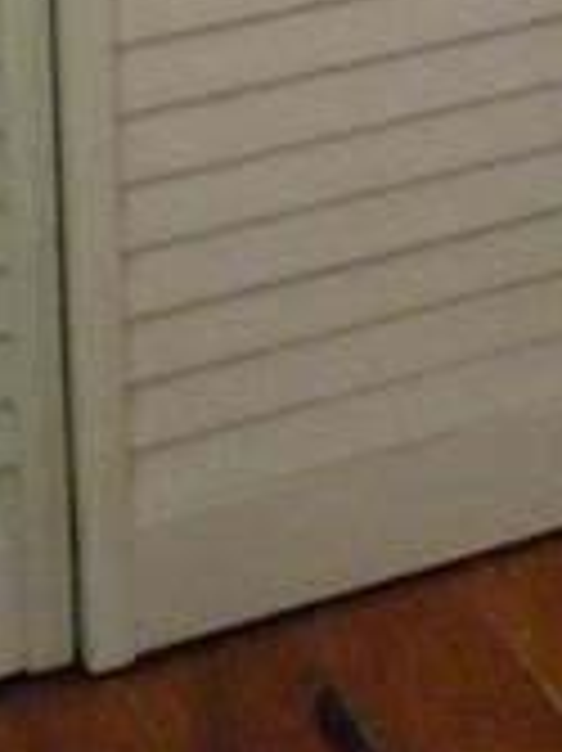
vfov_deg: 10.6
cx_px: 926
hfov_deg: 8.7
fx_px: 3598
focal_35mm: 166
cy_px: -901
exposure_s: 1/7.2
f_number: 3.7
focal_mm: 6.4
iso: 800
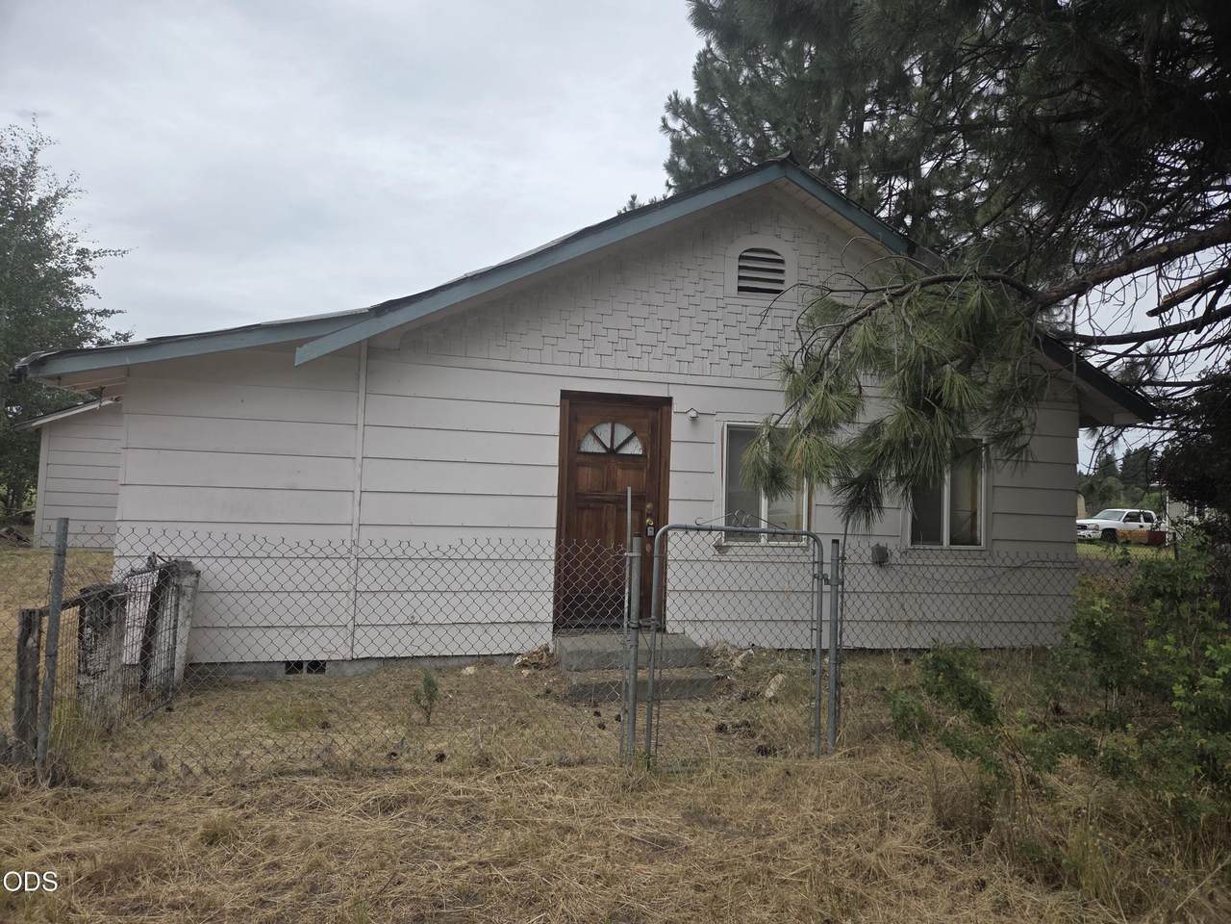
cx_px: 616
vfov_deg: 58.9
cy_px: 462
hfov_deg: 73.9
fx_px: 818
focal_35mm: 23
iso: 80
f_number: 1.8
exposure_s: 1/3977
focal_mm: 5.4
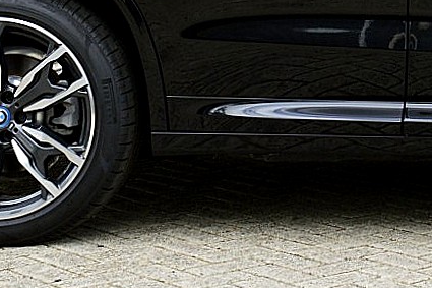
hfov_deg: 15.8
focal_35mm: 126
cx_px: 477
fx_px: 1511
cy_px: -163
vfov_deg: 10.4
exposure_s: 1/125
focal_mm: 22
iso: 400
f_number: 9
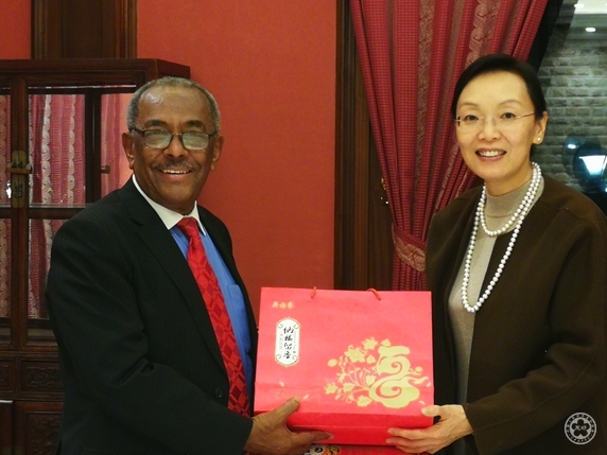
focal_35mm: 79
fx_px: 1385
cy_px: 228
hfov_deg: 24.7
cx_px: 304
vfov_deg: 18.7
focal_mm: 3.95
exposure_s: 1/25
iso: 400
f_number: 2.2
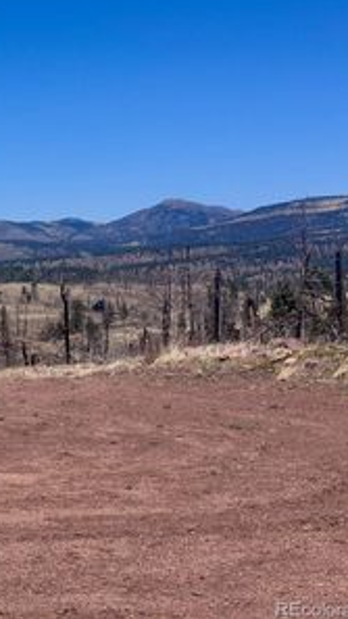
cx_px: -140
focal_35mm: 88
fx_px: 1444
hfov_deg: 13.1
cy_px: 232
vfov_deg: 24.1
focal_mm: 6.76
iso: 64
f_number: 1.78
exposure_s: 1/6410
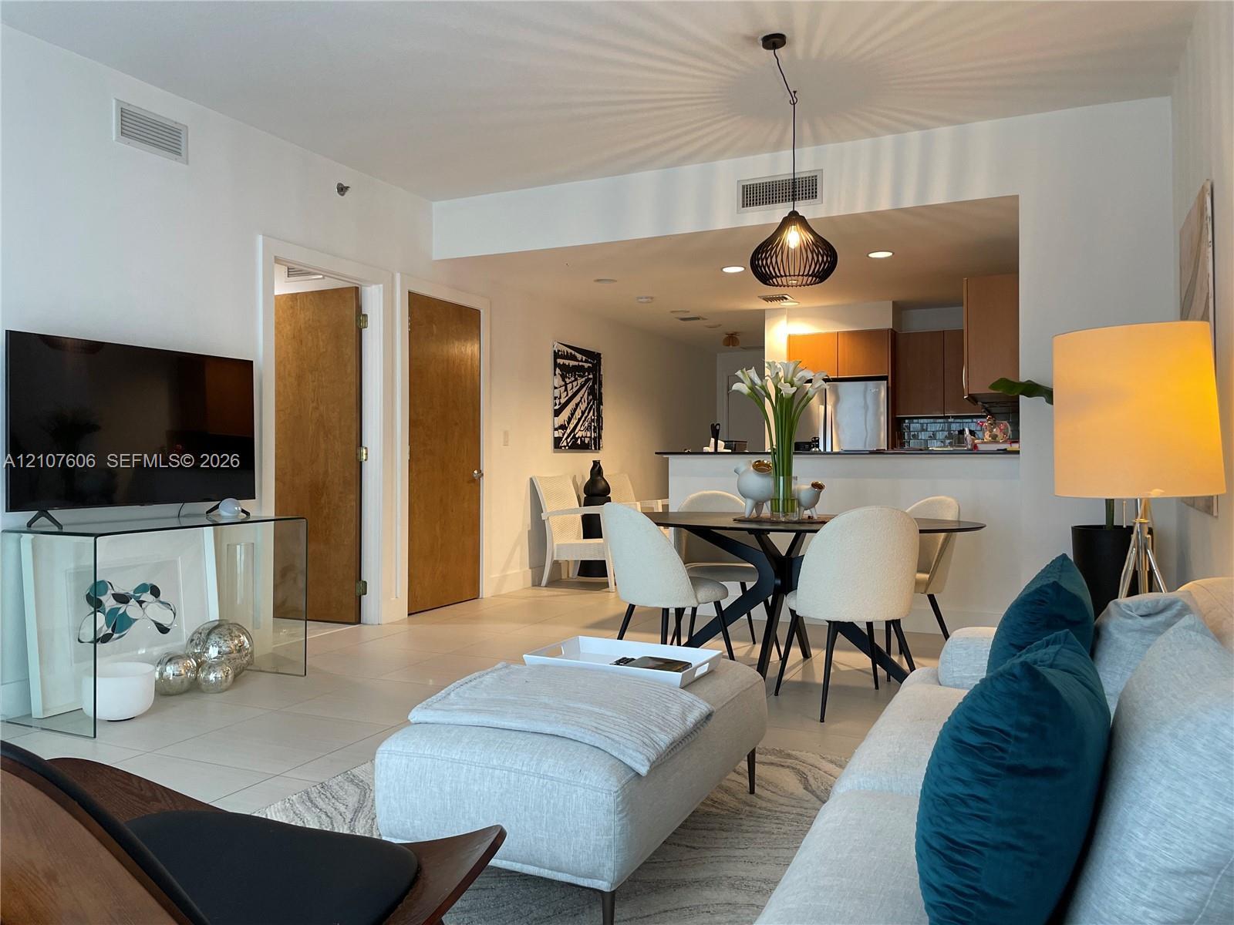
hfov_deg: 67.3
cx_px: 617
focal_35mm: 26
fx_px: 927
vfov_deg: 53.1
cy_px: 462
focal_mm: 4.2
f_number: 1.6
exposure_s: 1/60
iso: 100
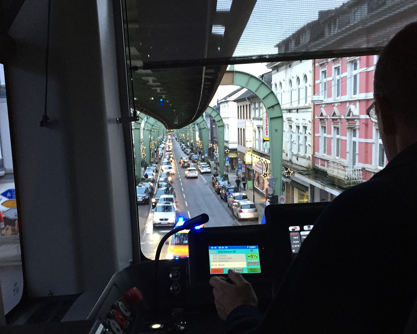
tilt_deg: -12.6
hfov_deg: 49.1
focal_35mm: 37
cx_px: 216
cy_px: 196
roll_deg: +0.9
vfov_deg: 40.0
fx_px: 457
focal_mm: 4.15
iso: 200
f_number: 2.2
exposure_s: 1/33
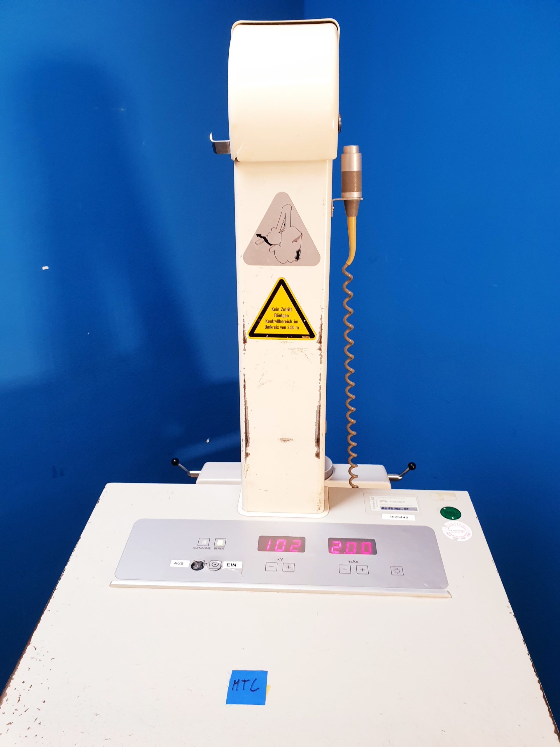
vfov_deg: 67.3
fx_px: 561
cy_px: 374
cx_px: 280
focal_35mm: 26
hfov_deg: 53.1
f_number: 2.4
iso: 200
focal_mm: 4.3
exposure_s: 1/50
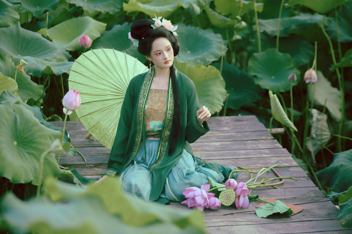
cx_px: 176
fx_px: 958
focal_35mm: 98
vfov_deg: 14.0
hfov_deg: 20.8
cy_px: 117
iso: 200
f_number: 2.8
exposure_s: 1/500
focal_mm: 98
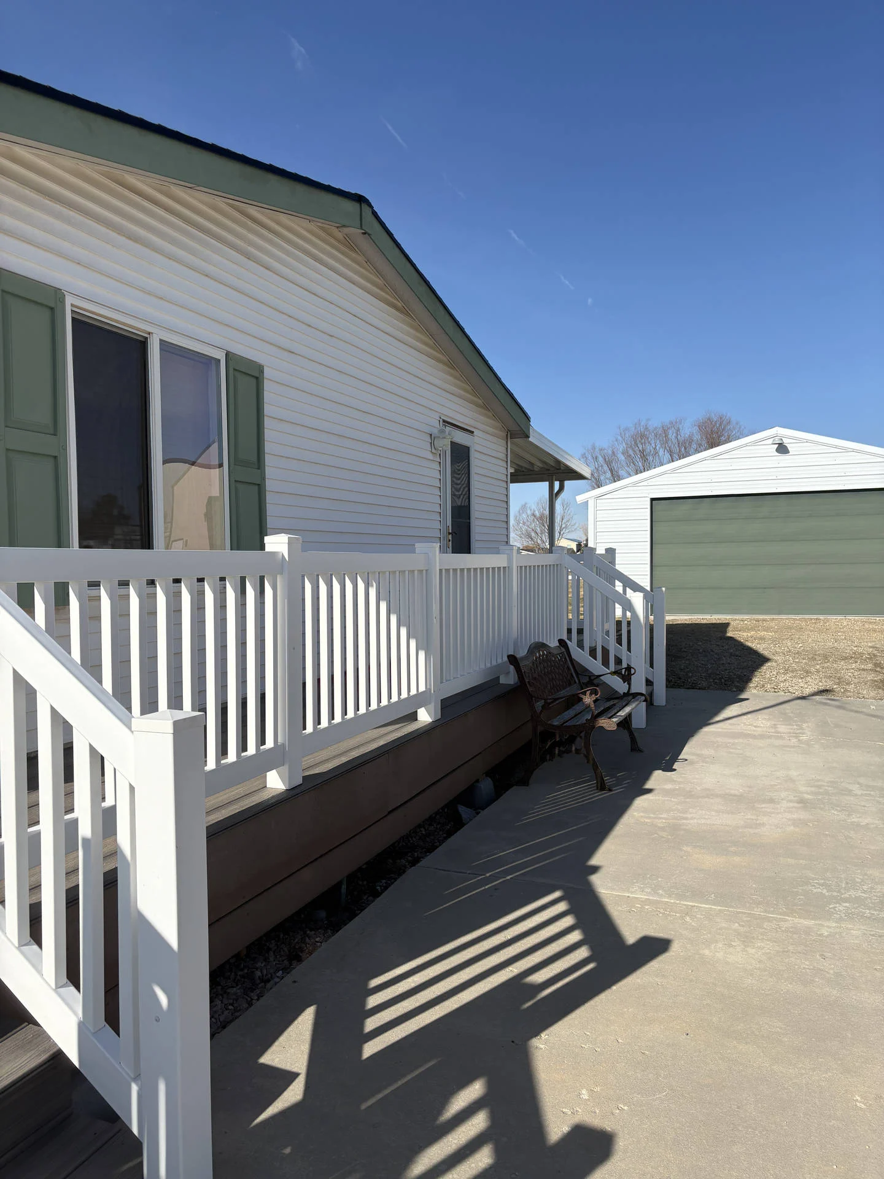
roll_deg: -0.4
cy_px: 590
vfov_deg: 67.3
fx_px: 885
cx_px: 442
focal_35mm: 26
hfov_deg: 53.1
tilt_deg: -1.4
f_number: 1.6
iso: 50
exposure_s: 1/5348
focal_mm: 5.96
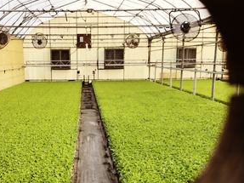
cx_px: 91
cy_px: 94
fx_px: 275
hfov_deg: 47.4
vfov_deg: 36.8
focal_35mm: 39
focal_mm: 3.99
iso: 25
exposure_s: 1/60
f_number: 1.8
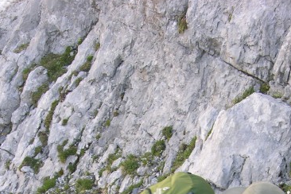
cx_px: 188
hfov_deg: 18.7
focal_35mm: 109
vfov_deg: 12.0
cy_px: 298
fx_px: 881
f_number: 3.8
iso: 50
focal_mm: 12.7
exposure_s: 1/61.8
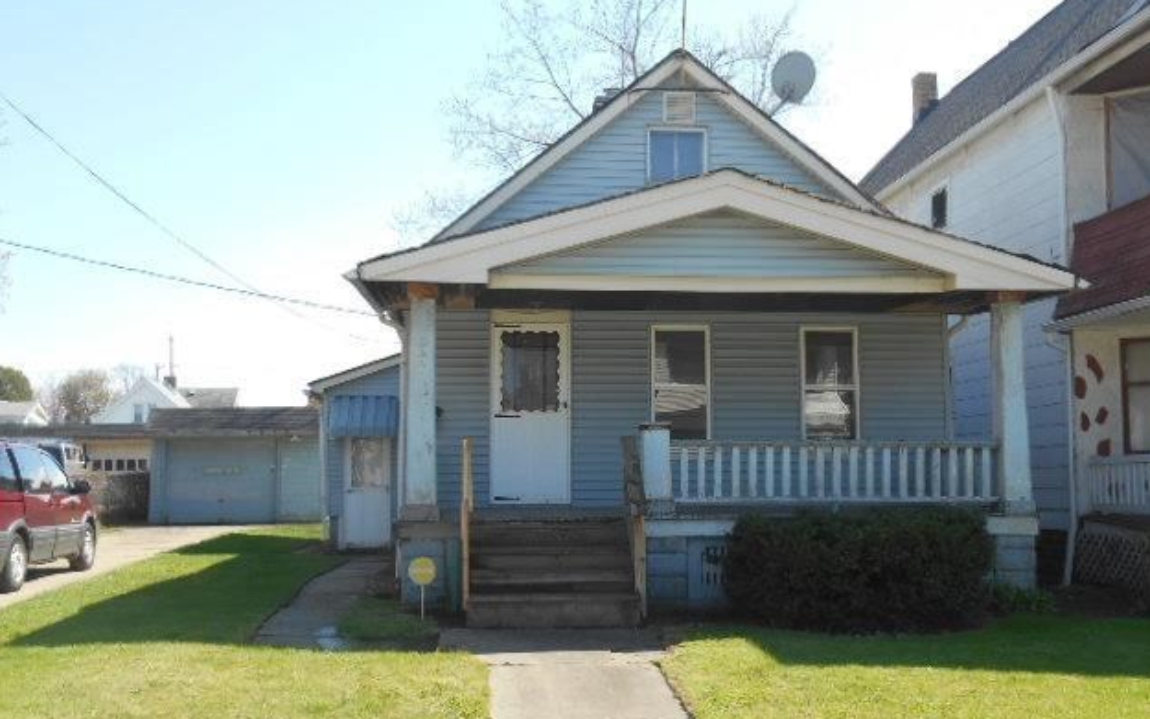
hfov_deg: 51.5
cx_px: 585
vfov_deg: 33.6
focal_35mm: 38
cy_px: 406
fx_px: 1191
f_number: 3.7
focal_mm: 6.3
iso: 80
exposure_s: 1/320
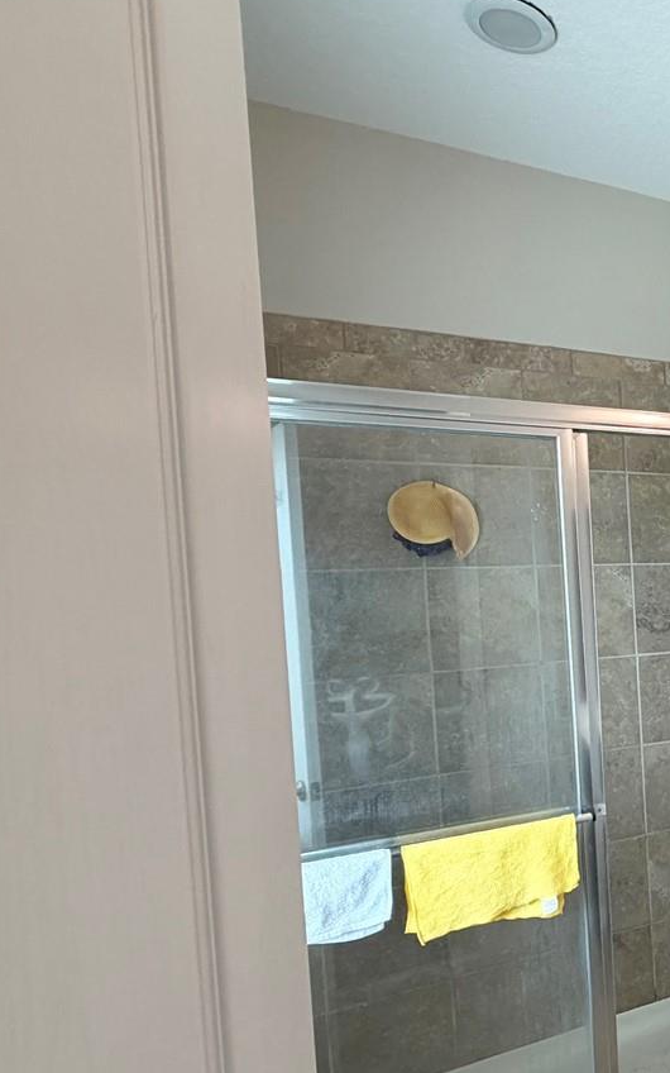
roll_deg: +3.1
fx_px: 818
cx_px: 875
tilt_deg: -1.4
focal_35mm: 28
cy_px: 620
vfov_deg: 66.1
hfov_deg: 32.9
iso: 250
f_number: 2.2
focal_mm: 2.22
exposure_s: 1/120
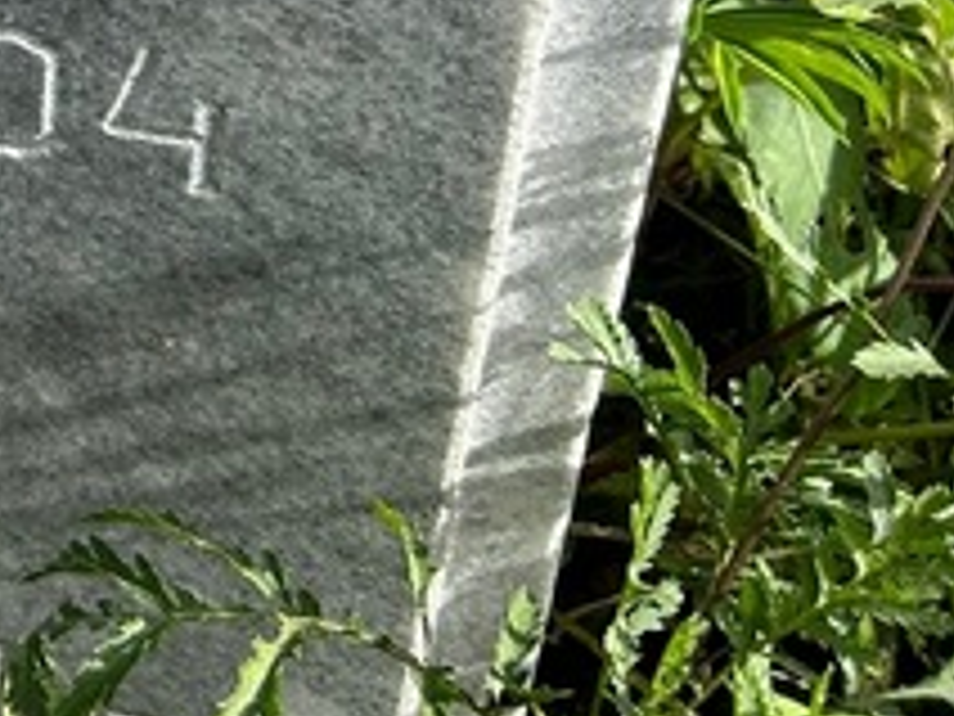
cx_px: -832
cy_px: -554
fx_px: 2701
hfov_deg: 16.4
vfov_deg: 13.6
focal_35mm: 98
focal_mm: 5.7
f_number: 1.5
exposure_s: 1/1669
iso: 50
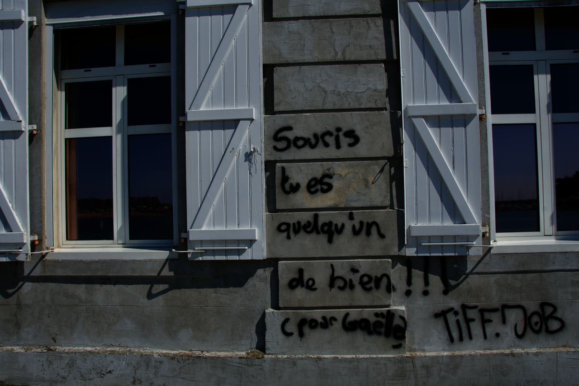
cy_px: 193
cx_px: 290
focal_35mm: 27
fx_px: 434
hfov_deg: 67.4
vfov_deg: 48.0
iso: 200
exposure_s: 1/800
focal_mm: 18
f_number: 14
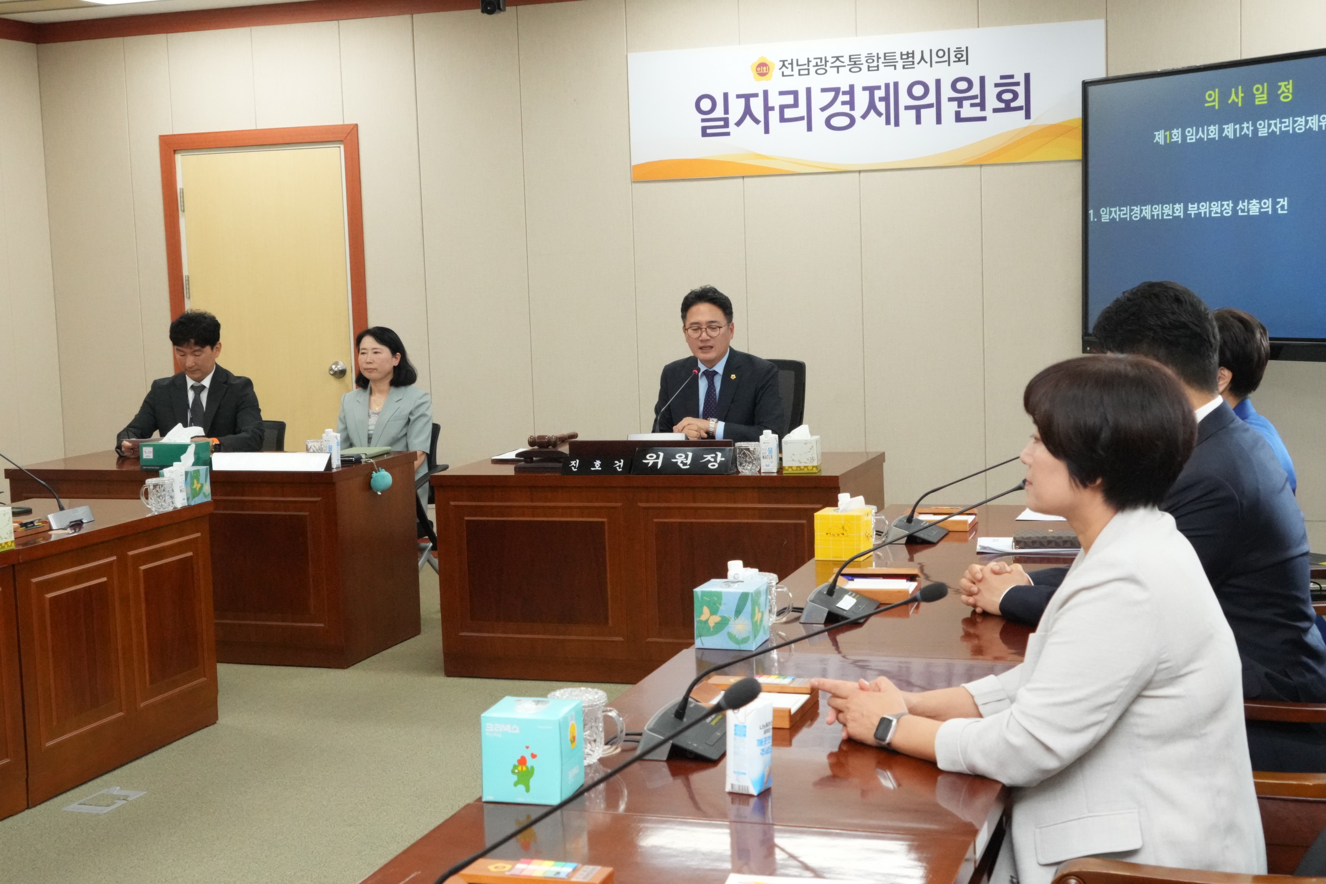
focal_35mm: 48
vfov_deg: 28.1
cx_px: 663
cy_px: 442
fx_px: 1768
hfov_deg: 41.1
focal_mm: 32
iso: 6400
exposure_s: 1/200
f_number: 7.1
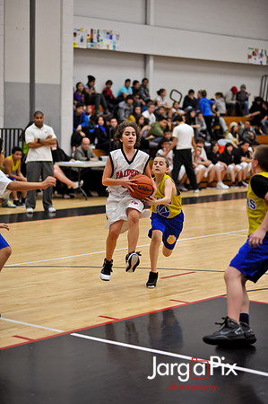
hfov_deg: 16.0
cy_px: 202
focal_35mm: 85
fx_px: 951
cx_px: 134
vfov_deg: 23.9
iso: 1100
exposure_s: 1/500
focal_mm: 85
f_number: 2
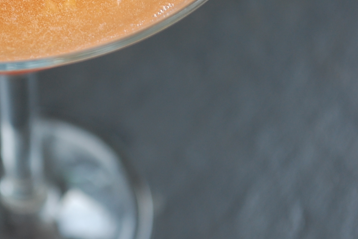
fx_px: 1370
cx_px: 87
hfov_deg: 14.8
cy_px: 110
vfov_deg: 9.9
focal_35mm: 138
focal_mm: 55
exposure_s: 1/50
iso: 400
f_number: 5.6
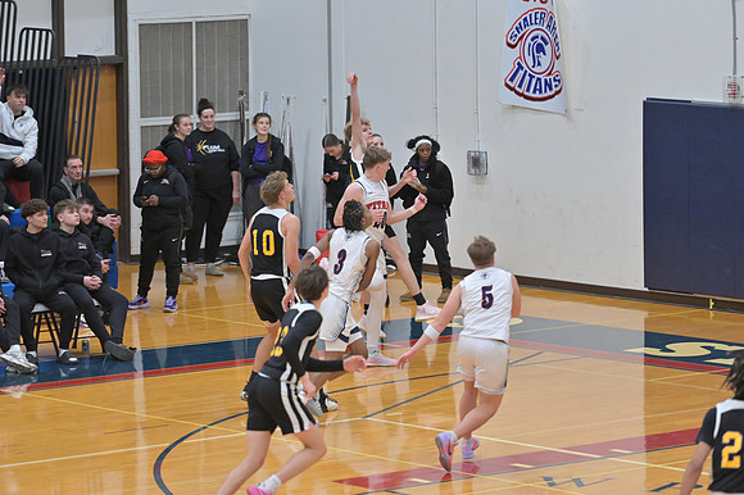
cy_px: 248
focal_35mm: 200
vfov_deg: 6.9
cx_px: 372
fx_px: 4131
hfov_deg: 10.3
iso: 4500
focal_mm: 200
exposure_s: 1/800
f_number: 4
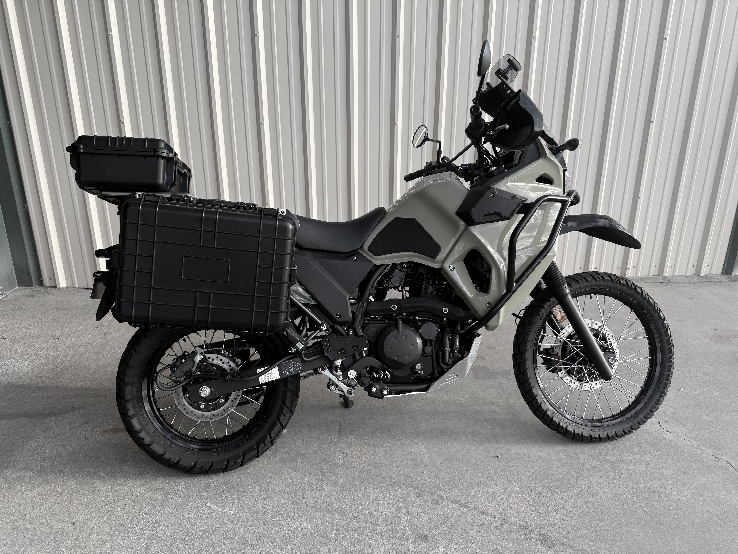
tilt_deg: -17.6
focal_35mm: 24
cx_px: 369
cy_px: 277
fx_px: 512
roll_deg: -0.4
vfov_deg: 56.8
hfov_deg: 71.6
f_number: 1.78
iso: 80
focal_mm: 6.76
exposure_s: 1/660
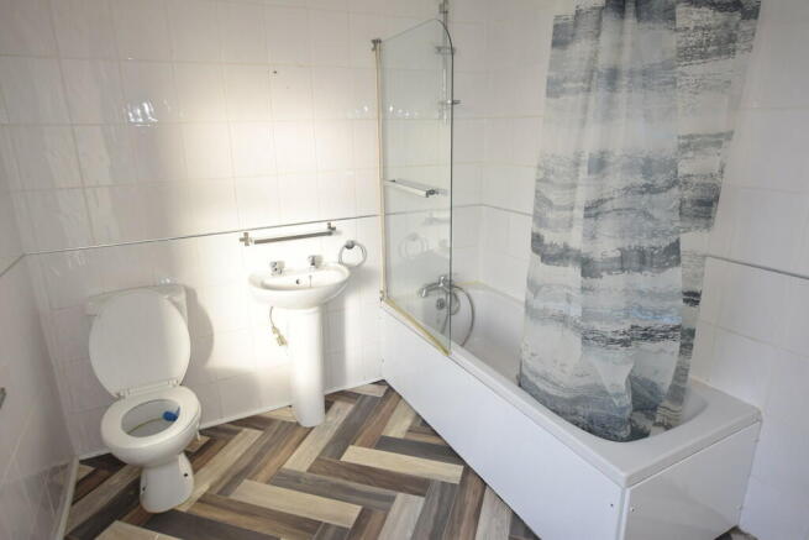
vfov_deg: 50.4
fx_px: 573
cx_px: 404
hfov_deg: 70.4
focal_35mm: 26
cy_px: 270
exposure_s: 1/50
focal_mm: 17
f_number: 4
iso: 100
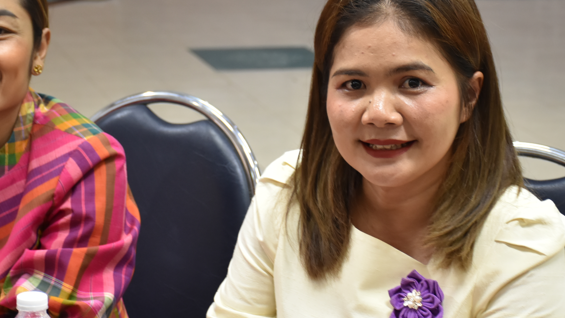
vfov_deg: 10.4
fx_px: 1738
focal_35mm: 116
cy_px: 122
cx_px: 289
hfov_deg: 18.5
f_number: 4.5
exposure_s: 1/10
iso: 800
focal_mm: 48
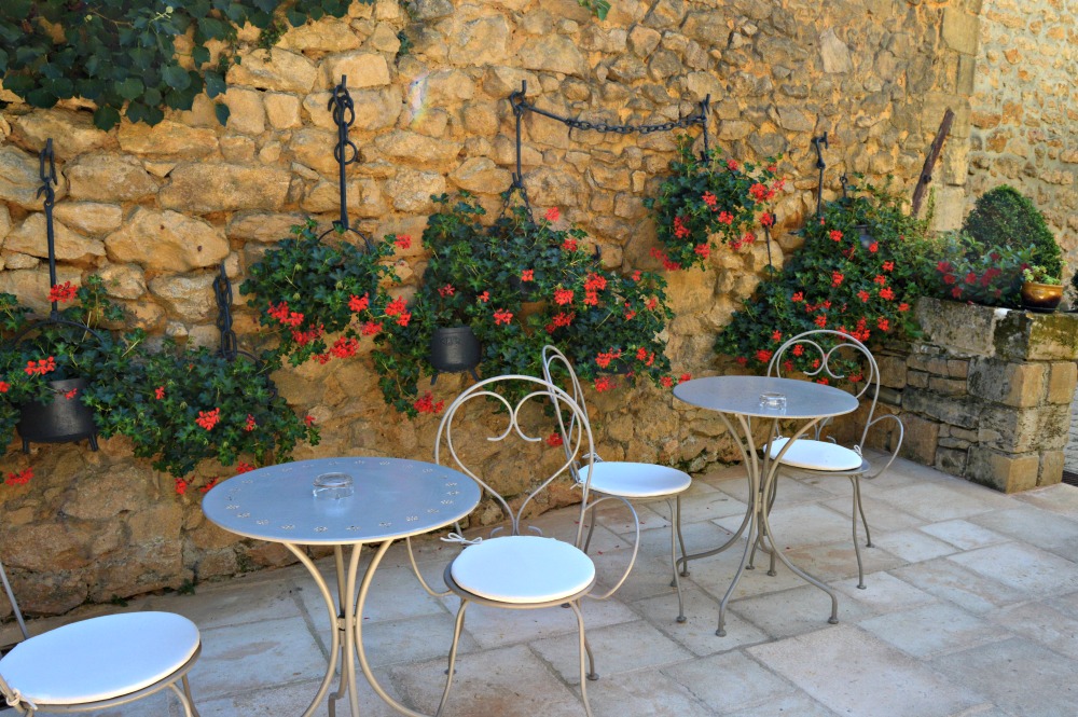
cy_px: 358
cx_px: 539
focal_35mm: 30
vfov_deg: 43.5
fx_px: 898
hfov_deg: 62.0
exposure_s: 1/160
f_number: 9
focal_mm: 20
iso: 400
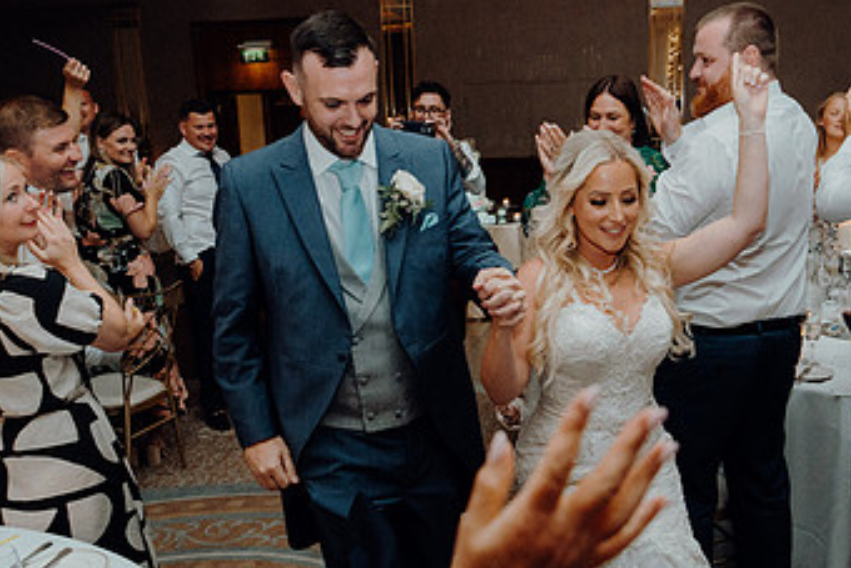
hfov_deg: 47.0
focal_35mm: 41
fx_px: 970
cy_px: 319
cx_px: 531
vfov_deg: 32.6
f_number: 3.5
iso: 2500
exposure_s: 1/160
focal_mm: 24
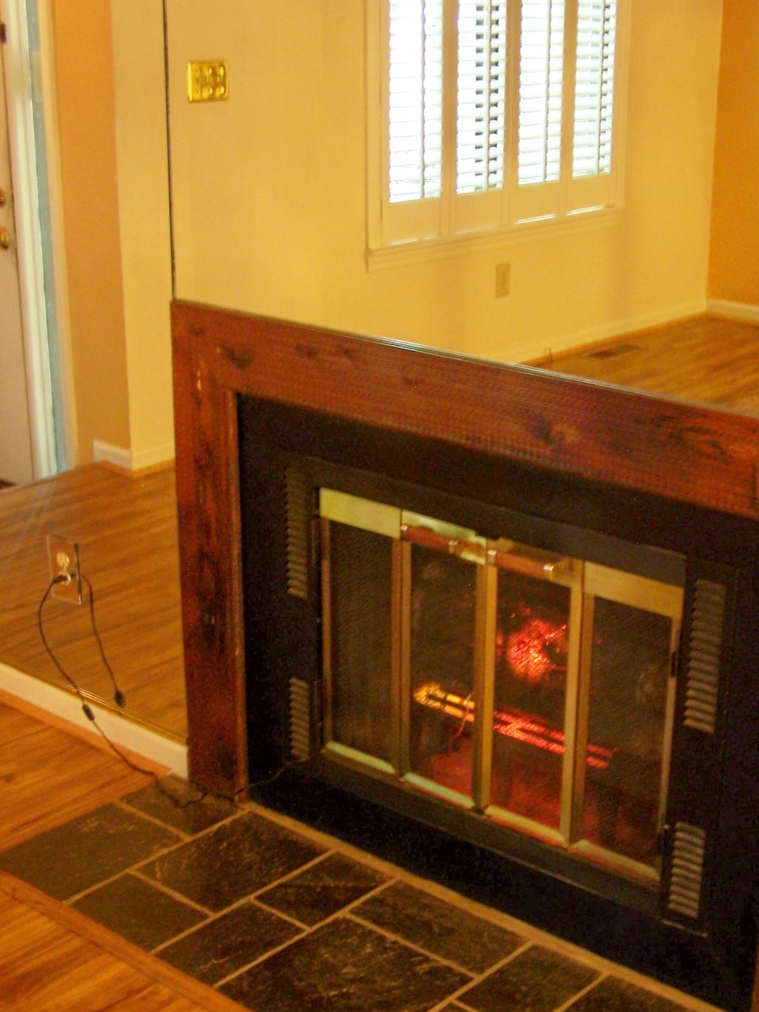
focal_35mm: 54
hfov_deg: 26.9
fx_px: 1578
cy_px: 505
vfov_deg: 35.5
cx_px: 501
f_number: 2.8
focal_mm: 6.3
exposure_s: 1/2
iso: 64
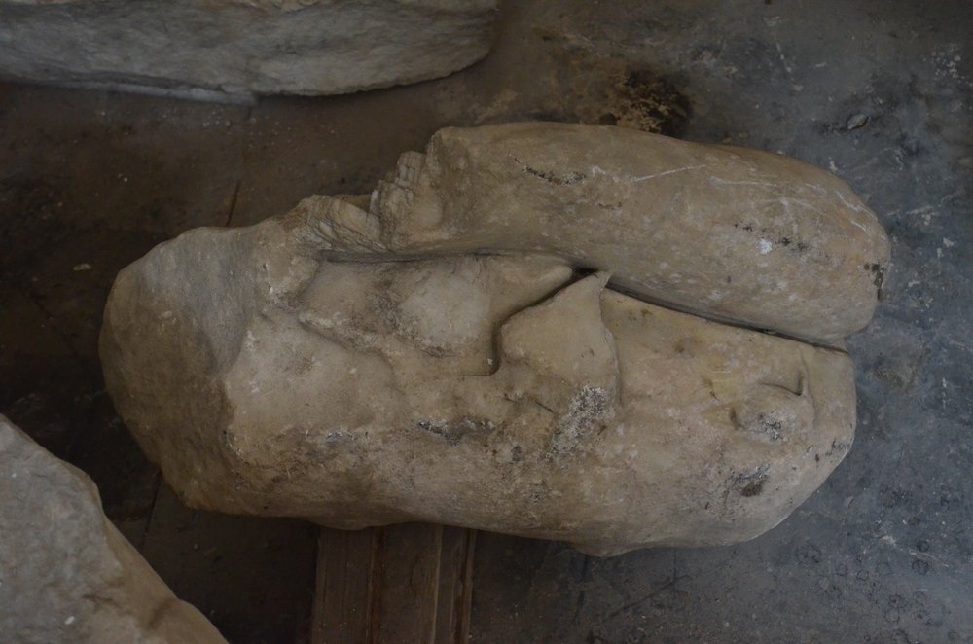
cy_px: 322
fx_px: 1456
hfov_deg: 36.9
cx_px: 486
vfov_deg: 24.9
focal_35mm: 54
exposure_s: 1/20
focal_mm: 36
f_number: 5
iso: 3200
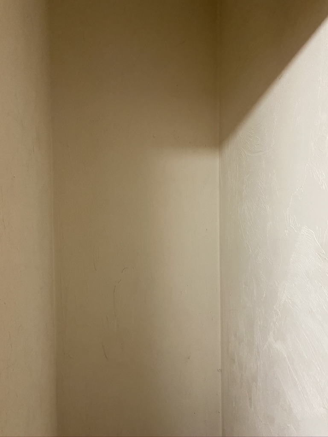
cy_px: 218
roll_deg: +1.1
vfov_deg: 67.3
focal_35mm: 26
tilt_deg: -1.5
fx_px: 328
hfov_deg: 53.1
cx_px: 164
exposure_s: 1/60
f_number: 1.8
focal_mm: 4.25
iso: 320
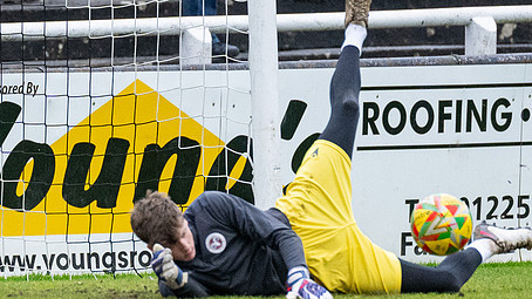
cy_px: 363
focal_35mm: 879
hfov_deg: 2.5
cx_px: 53
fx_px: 12395
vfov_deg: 1.4
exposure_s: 1/1250
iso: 1600
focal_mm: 200
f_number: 2.8
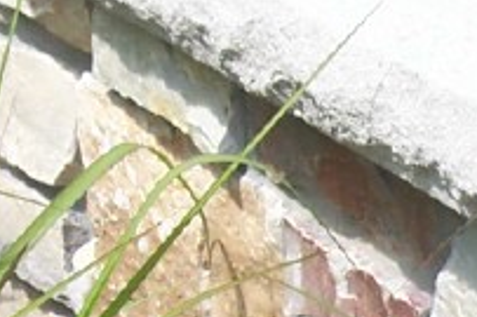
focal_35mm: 257
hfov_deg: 7.9
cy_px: 690
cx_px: 693
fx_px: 3402
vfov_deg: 5.2
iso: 64
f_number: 4
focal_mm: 8
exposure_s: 1/250
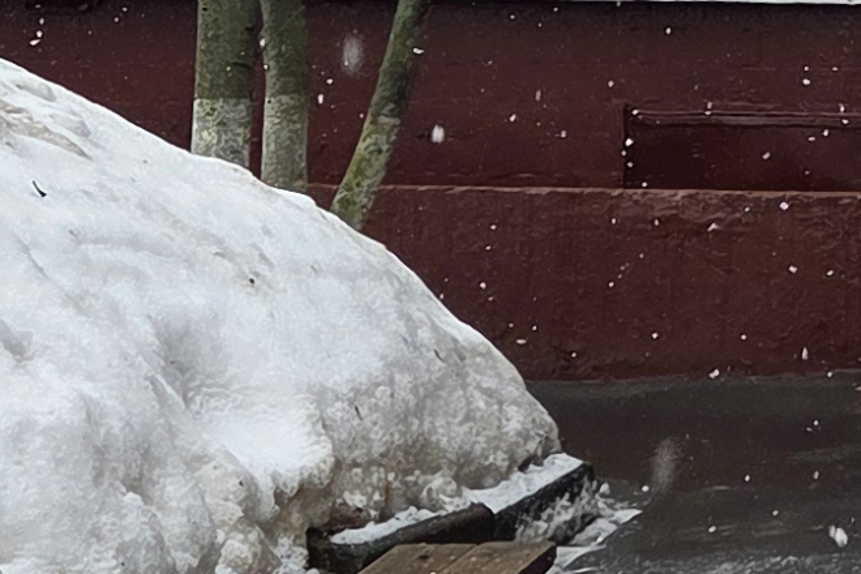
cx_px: 1512
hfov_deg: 12.9
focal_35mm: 145
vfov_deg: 9.3
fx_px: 3468
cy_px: -205
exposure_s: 1/180
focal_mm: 5.4
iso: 80
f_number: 1.8
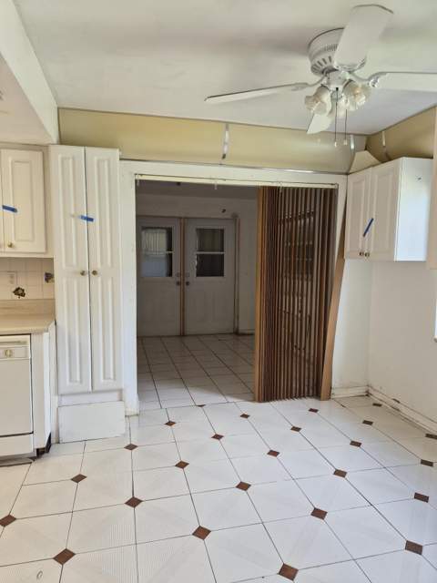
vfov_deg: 73.9
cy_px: 292
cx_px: 218
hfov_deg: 58.9
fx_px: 387
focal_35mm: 23
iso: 125
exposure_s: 1/120
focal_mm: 5.4
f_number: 1.8
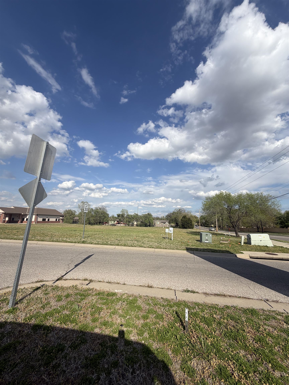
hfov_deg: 85.7
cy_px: 192
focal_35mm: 14
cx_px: 144
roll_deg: +0.1
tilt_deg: +5.5
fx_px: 156
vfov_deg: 102.1
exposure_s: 1/1259
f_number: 2.2
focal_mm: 2.22
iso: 20
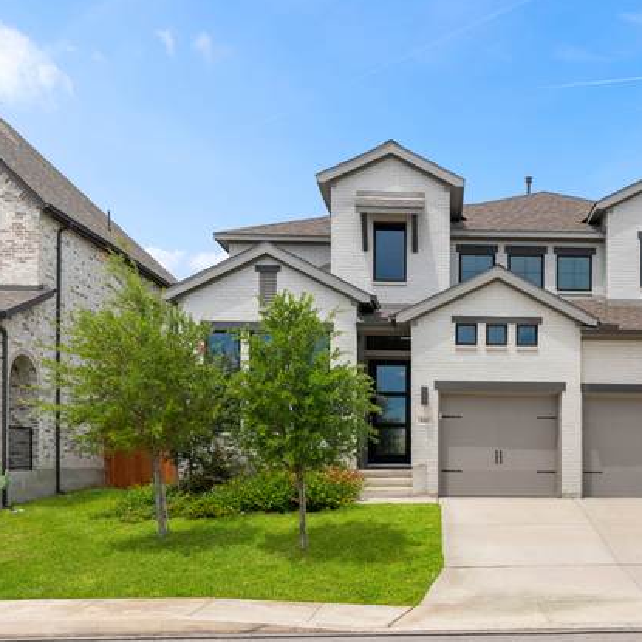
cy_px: 319
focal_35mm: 39
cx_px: 487
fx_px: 811
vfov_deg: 43.2
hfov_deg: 41.8
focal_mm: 29.5
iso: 800
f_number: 8
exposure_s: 1/800
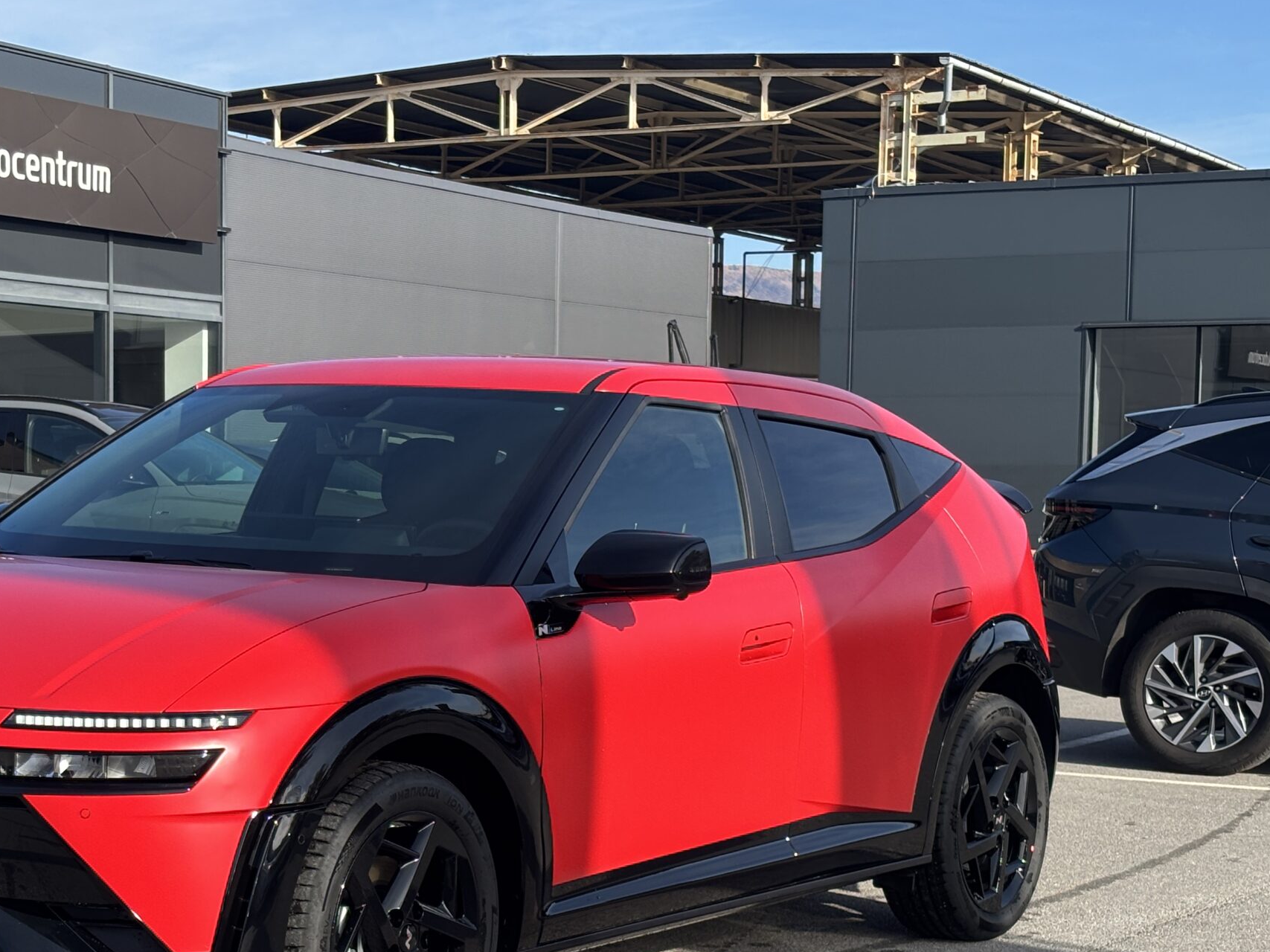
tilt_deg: -4.9
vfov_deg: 18.8
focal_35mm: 78
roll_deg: -0.8
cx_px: 336
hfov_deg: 24.8
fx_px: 2861
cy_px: 674
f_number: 1.6
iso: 32
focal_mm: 5.96
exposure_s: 1/1362
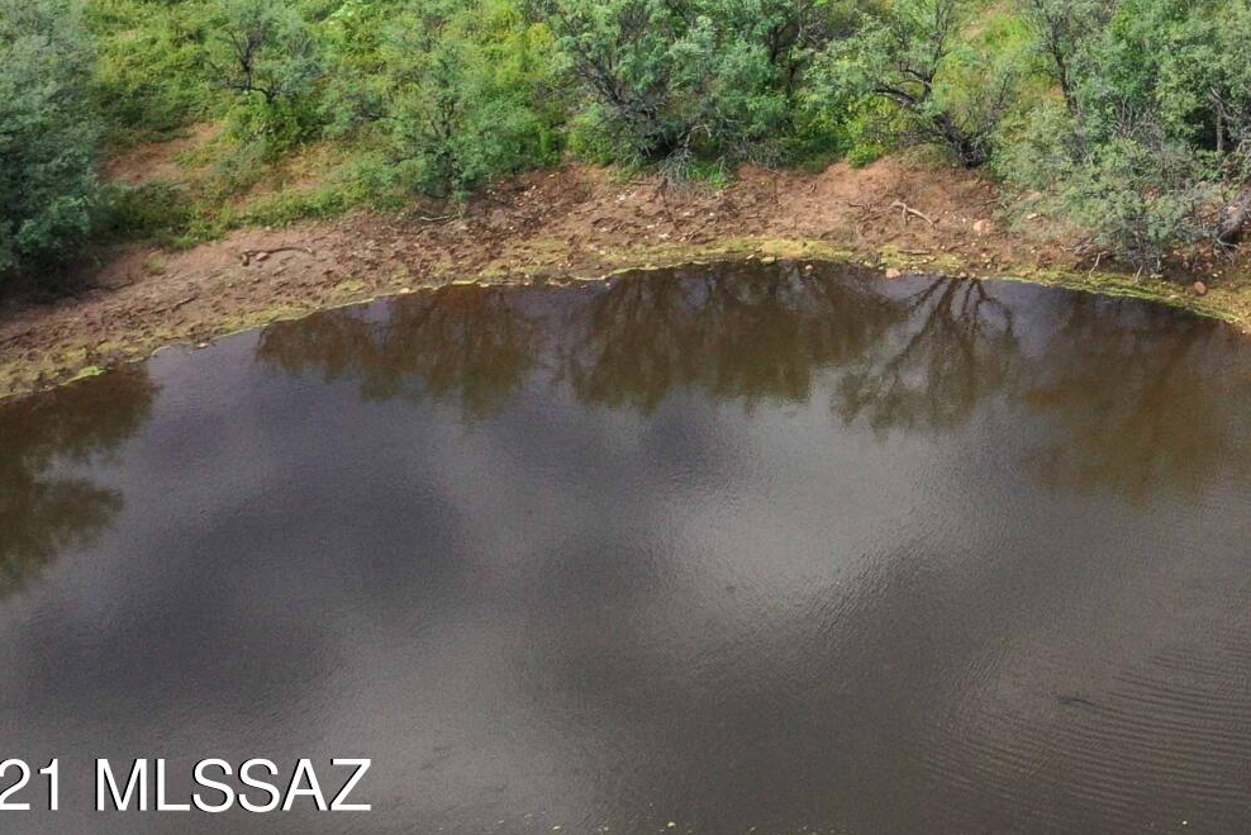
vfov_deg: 15.1
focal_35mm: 85
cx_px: 1755
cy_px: -365
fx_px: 2954
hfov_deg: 21.0
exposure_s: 1/320
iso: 100
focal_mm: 10.26
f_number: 7.1
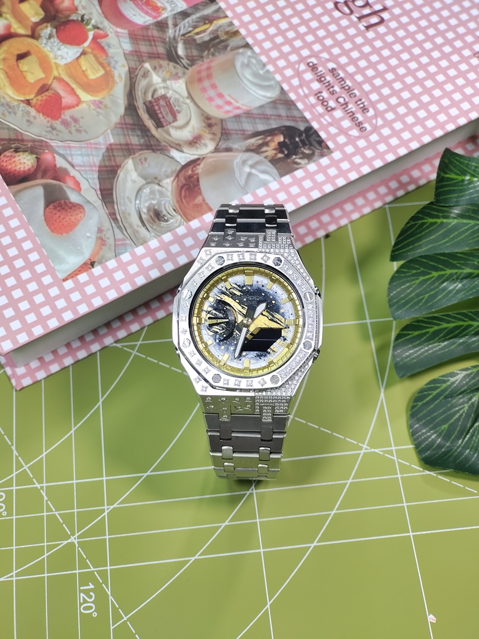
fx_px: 923
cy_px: 320
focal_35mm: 50
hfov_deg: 29.1
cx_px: 240
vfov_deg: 38.2
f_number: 2.08
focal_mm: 7.55
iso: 52
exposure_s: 1/100
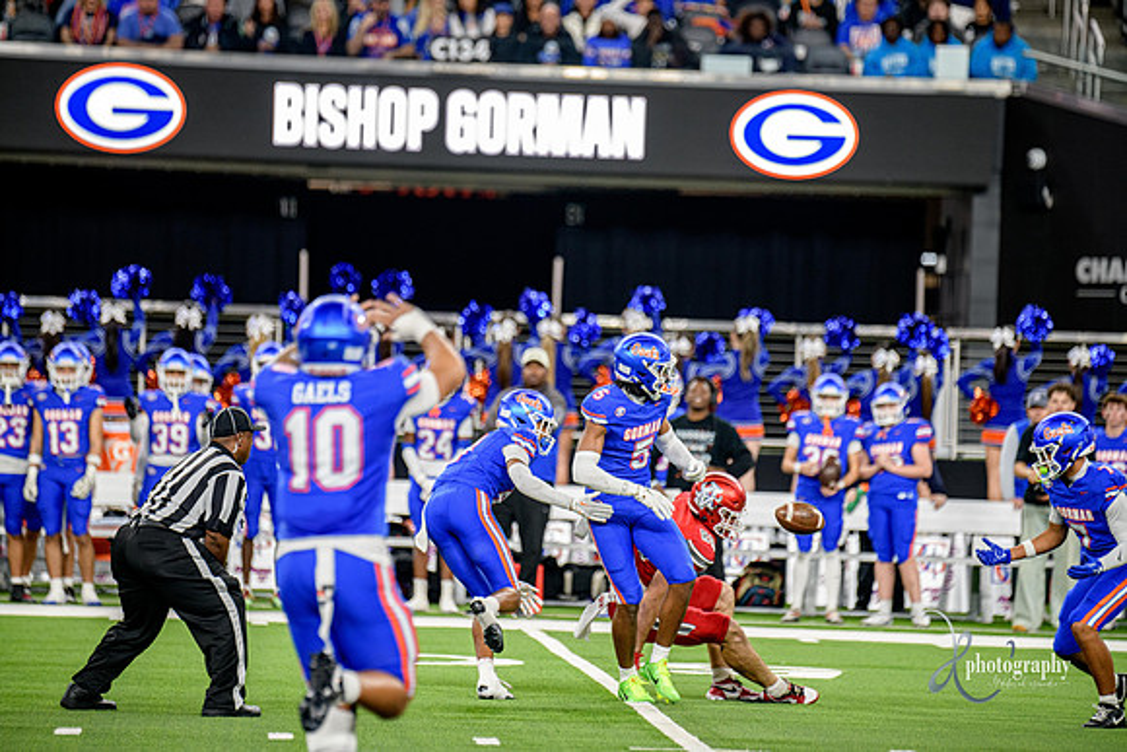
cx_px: 564
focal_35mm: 250
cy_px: 376
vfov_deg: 5.5
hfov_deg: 8.2
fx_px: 7828
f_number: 2.8
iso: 1000
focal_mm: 250
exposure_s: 1/400
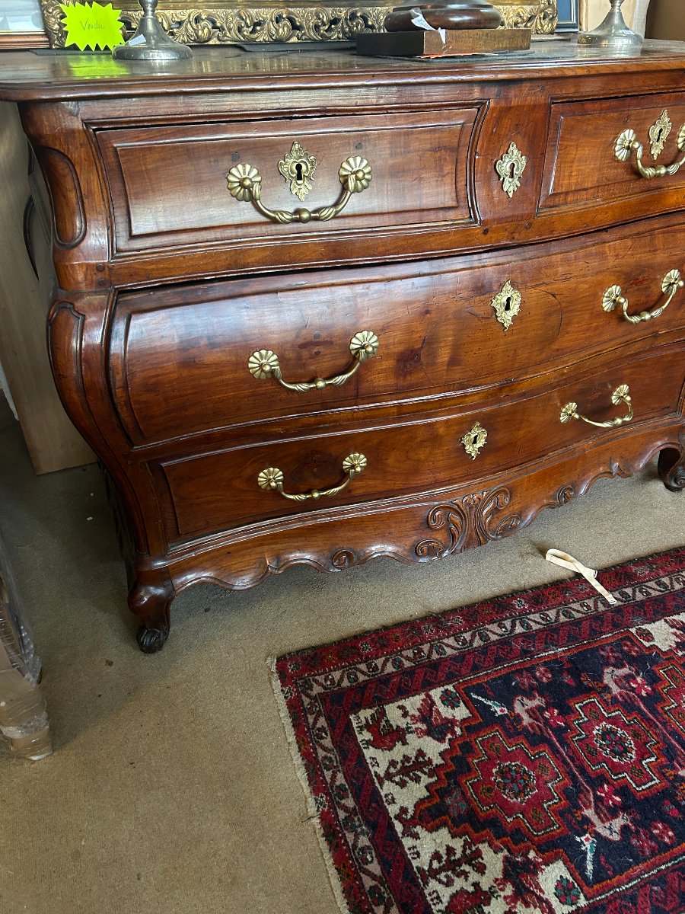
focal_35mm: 26
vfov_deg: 67.3
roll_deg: +1.7
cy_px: 457
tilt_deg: -32.3
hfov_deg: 53.1
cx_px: 342
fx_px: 686
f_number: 1.5
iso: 160
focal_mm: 5.7
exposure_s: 1/50
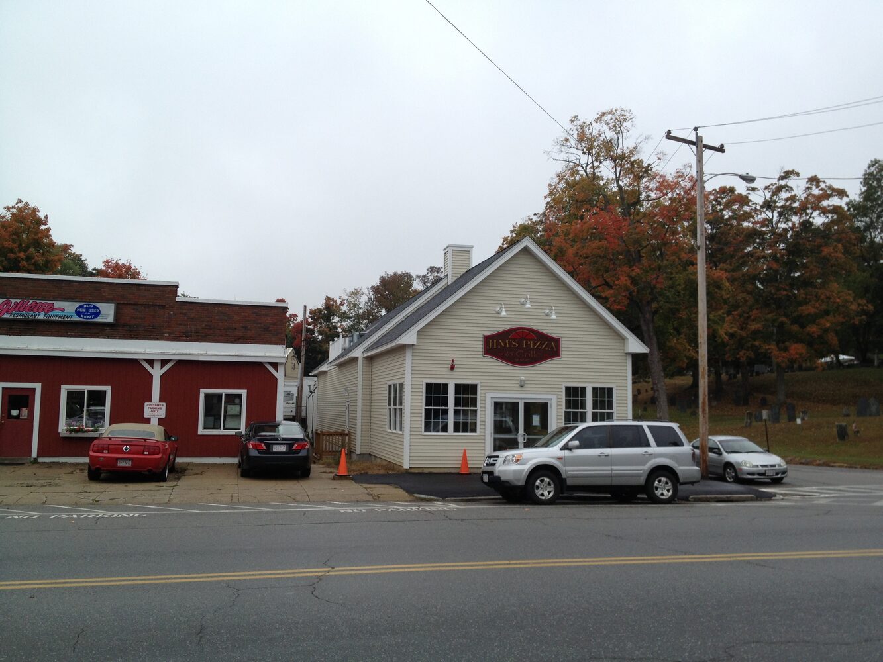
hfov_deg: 52.6
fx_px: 893
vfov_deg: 40.7
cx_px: 442
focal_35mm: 35
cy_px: 331
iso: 50
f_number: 2.4
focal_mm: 4.28
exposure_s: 1/363
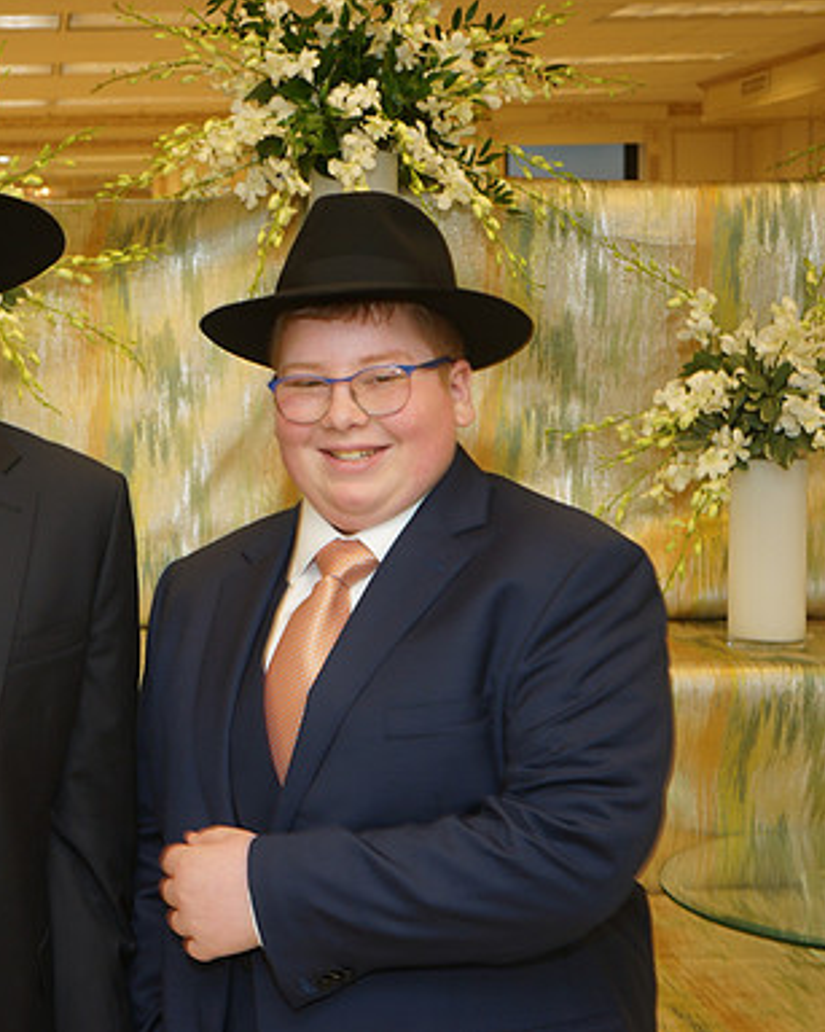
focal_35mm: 61
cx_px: 121
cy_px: 517
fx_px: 1863
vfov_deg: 31.0
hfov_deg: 24.4
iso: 400
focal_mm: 43
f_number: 5
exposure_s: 1/100
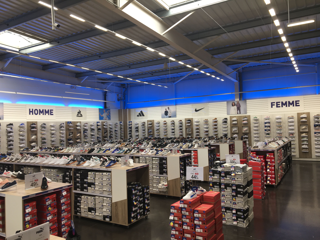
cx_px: 160
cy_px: 120
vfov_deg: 48.2
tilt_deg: +0.3
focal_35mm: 29
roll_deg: +2.5
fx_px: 268
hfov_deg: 61.7
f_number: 2.2
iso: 25
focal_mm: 4.15
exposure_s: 1/40
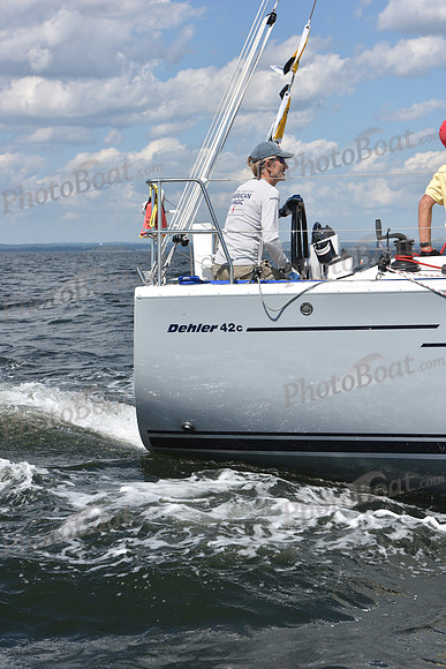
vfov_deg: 24.8
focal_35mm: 82
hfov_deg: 16.7
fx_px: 1523
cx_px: 223
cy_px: 334
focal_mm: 82
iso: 320
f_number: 10
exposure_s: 1/1250
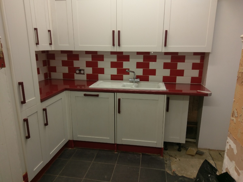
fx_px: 183
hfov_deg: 67.3
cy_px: 91
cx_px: 122
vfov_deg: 53.1
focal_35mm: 26
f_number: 1.8
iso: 100
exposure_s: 1/50
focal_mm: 4.58
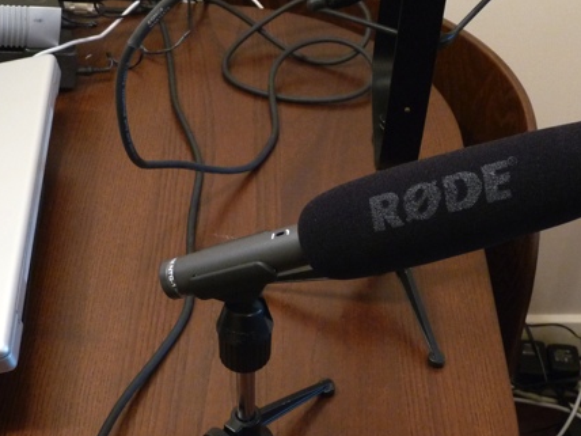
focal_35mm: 58
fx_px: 973
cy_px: 185
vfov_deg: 25.2
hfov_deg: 32.8
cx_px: 415
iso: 400
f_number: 3
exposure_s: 1/15
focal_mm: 5.4
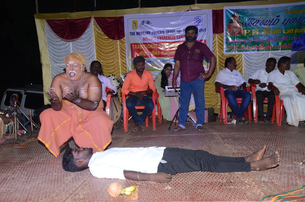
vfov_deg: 38.2
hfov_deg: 55.2
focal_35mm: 34
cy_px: 101
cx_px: 152
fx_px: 292
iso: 500
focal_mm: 23
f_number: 10
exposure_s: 1/125
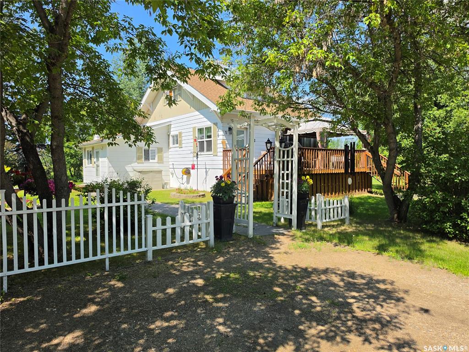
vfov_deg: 58.9
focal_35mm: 23
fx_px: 312
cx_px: 234
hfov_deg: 73.9
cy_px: 176
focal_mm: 6.5
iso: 64
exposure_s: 1/7939
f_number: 1.4
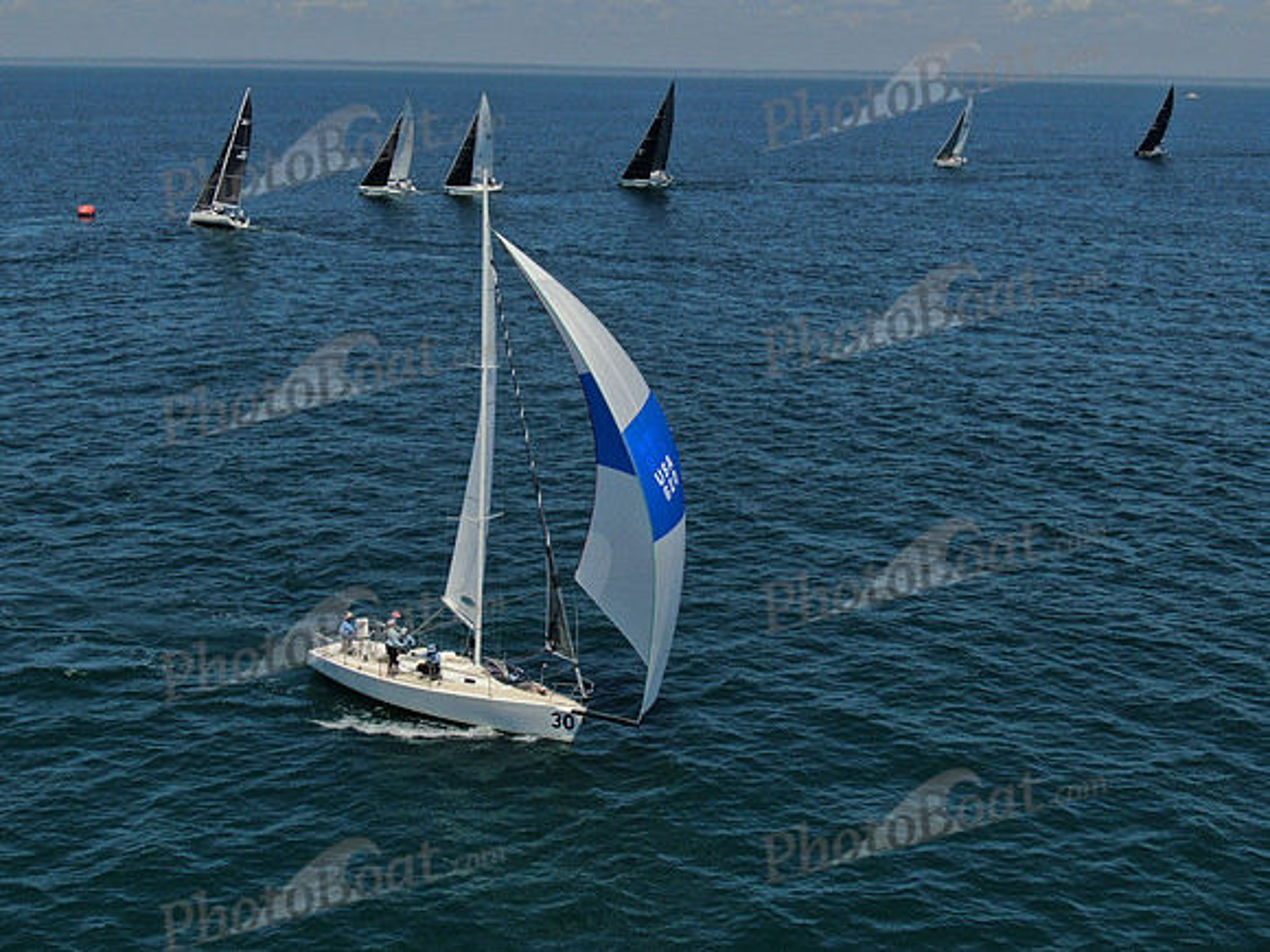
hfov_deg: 39.7
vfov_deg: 30.3
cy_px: 476
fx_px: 1761
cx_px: 635
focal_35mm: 48
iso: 100
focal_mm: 8.6
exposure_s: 1/1600
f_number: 3.8
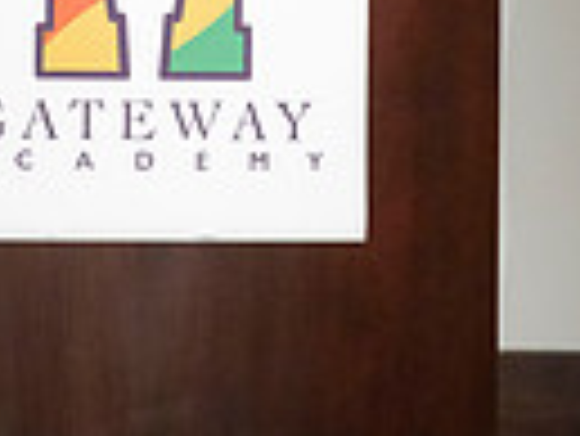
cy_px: -521
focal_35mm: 669
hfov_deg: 3.0
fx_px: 11220
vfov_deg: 2.2
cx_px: -22
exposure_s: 1/200
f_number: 8
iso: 6400
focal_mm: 200
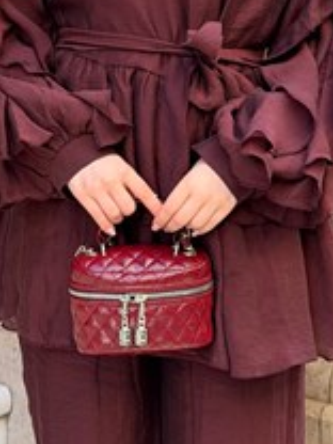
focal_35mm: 123
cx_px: 152
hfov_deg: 12.0
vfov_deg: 15.6
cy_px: -39
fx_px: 1578
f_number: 1.78
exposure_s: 1/148
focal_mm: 6.76
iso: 50
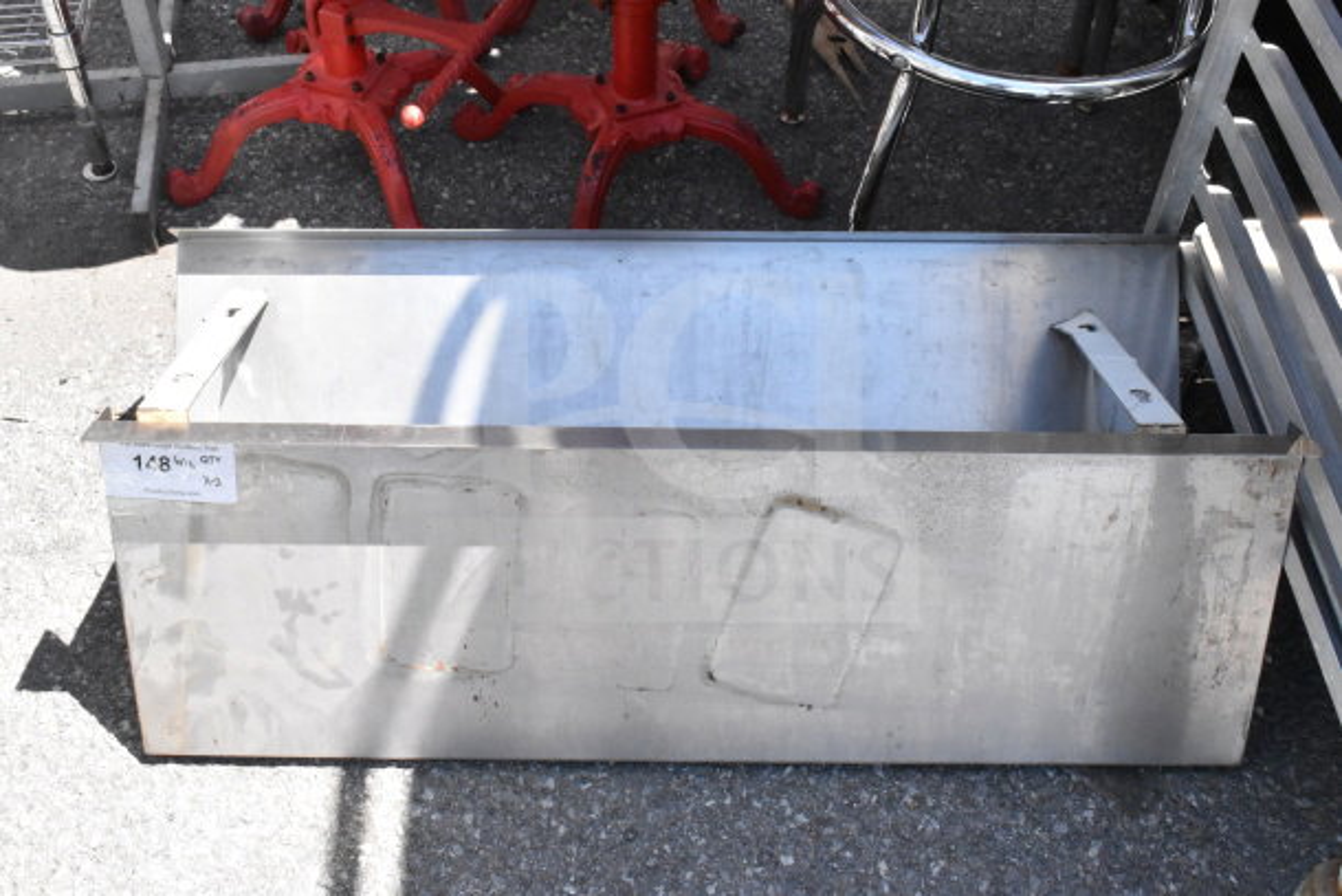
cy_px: 448
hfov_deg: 46.4
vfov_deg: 31.9
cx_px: 671
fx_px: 1566
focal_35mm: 42
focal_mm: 28
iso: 6400
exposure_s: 1/1250
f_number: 18
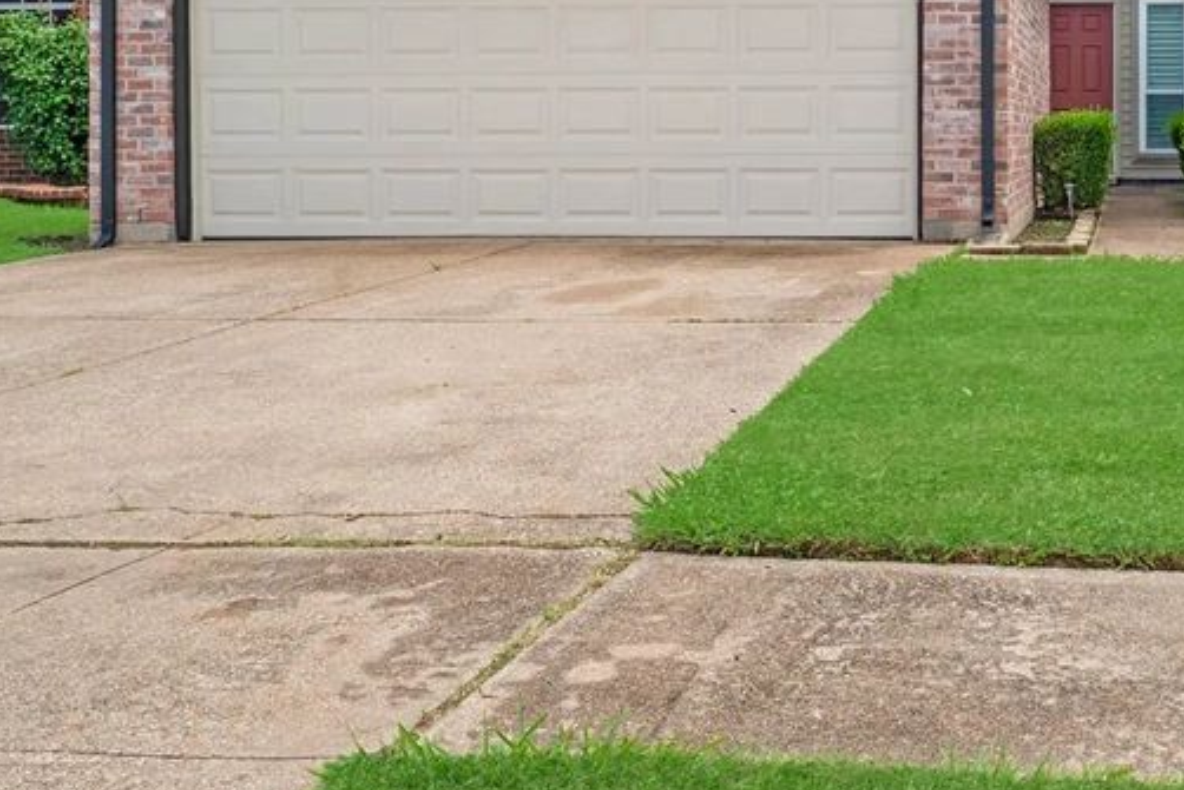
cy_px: 117
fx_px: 1612
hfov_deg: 37.9
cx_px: 1045
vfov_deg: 26.8
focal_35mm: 49
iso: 500
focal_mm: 24
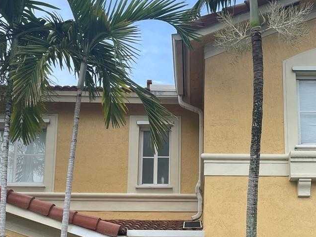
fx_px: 593
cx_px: 199
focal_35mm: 65
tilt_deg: +12.0
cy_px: 217
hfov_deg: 29.7
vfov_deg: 22.0
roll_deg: -0.6
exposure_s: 1/1739
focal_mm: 5.1
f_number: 1.6
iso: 32
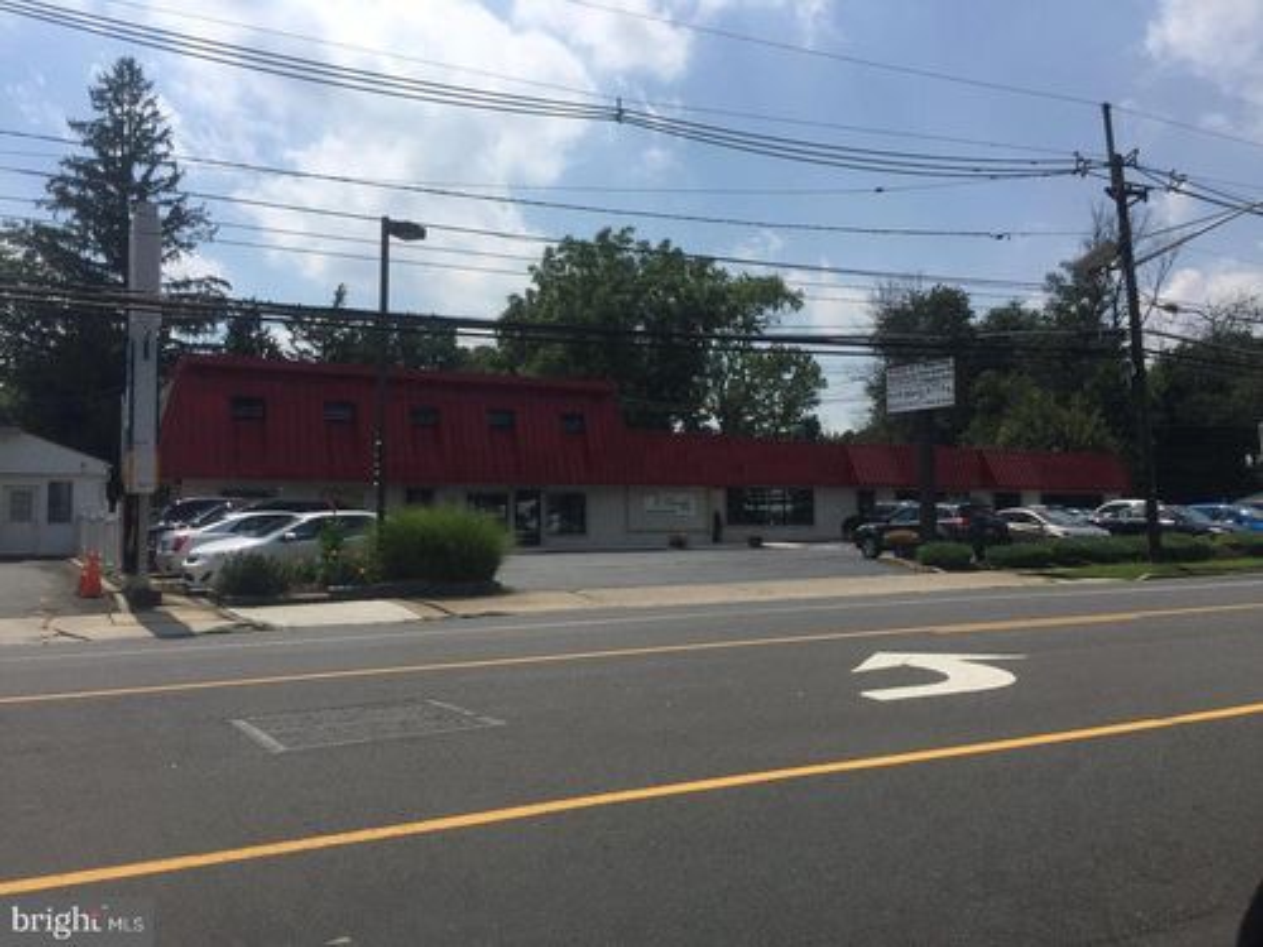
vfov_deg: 48.2
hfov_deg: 61.7
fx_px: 1058
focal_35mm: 29
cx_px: 632
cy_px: 474
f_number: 2.2
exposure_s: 1/4405
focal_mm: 4.15
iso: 32
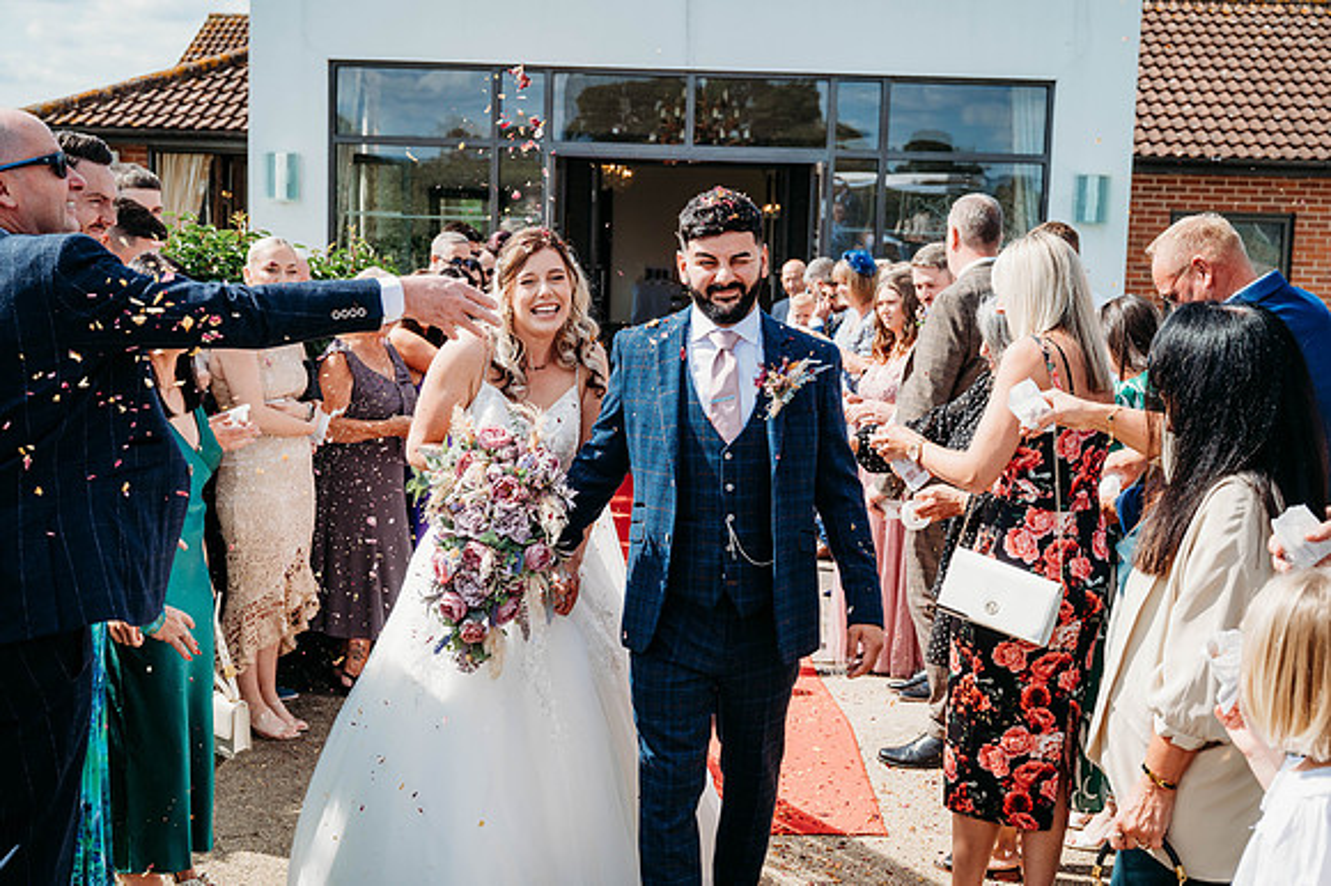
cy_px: 443
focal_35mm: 47
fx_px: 1737
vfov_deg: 28.6
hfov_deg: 41.9
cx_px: 666
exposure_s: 1/800
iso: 180
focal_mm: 47
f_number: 5
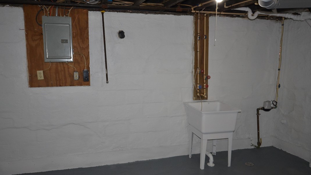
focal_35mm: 32
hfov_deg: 61.0
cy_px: 89
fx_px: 264
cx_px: 153
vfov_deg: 36.7
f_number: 5.6
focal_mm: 20
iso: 800
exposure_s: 1/60
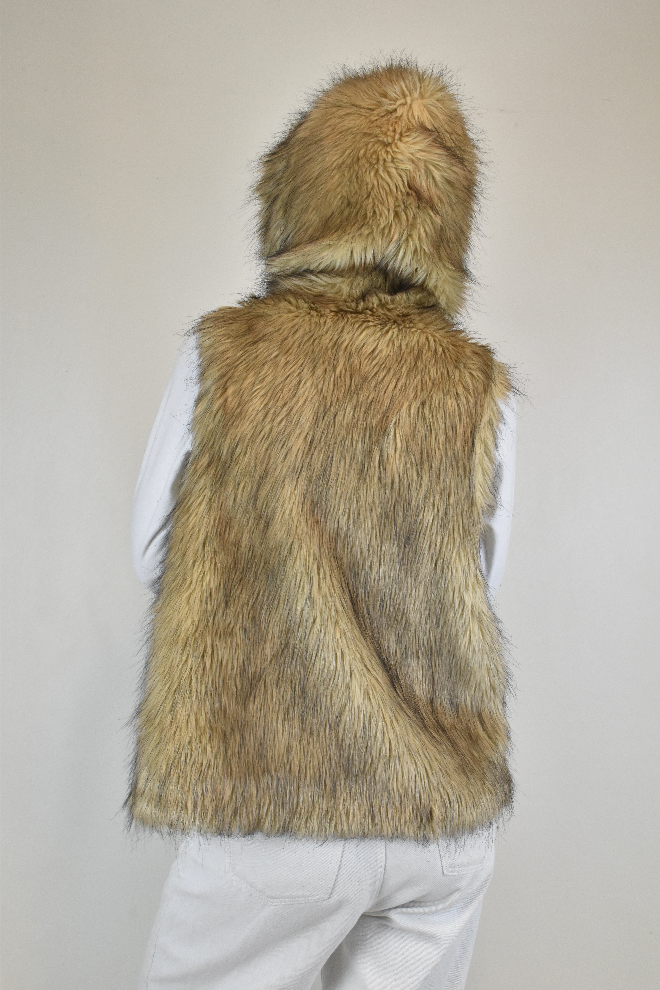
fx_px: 1072
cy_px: 495
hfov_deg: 34.2
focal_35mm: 39
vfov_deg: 49.6
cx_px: 330
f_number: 13
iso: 1600
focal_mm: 26
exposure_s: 1/60
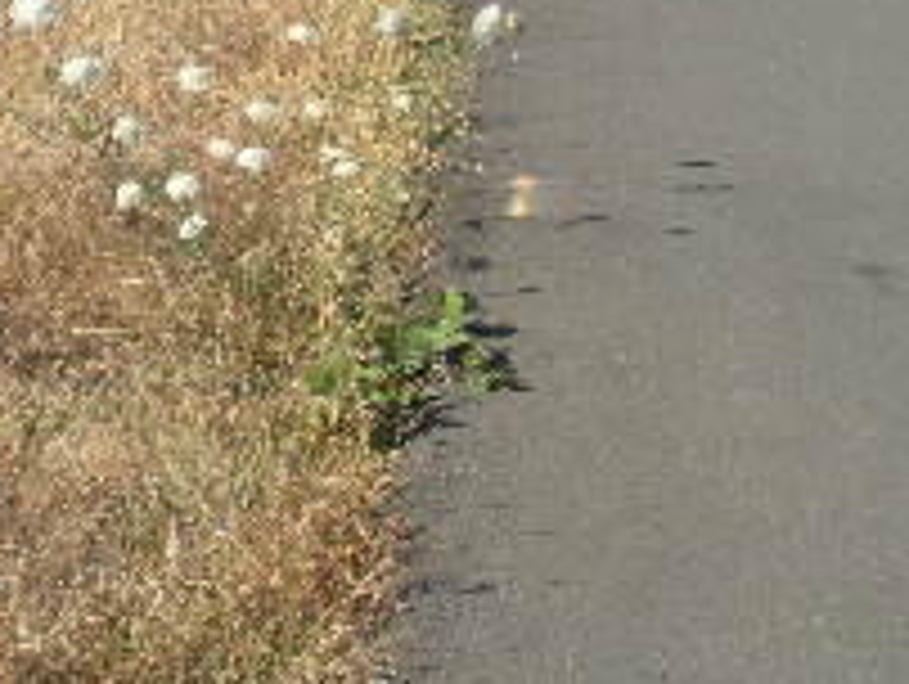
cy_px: -320
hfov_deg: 17.0
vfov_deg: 12.4
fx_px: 2997
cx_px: 86
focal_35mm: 114
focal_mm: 6.3
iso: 88
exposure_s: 1/600
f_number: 3.5
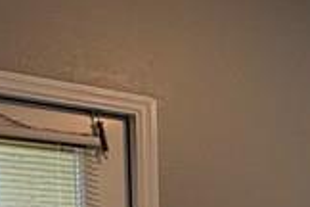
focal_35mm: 92
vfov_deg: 13.5
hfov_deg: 18.4
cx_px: 520
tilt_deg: -5.3
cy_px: 358
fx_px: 792
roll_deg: -1.0
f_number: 2.2
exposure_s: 1/120
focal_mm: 2.22
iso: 160
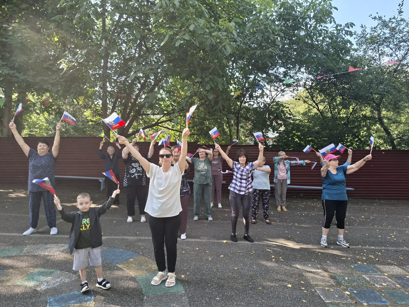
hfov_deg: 73.9
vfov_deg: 58.9
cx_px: 204
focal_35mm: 23
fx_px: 272
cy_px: 154
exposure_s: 1/363
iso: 50
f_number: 1.8
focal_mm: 5.54
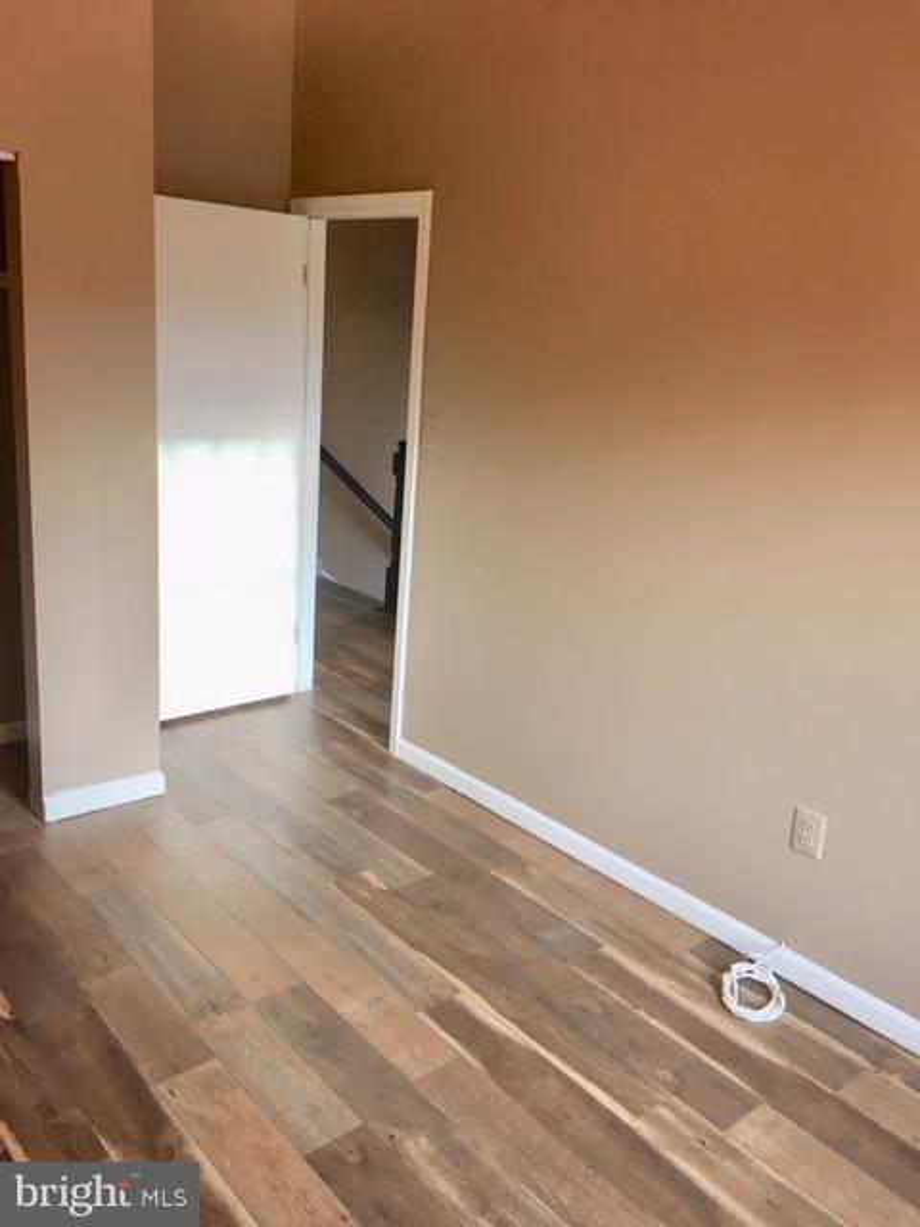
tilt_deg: -15.4
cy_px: 614
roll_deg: -3.0
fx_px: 1028
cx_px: 460
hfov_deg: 48.2
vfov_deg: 61.7
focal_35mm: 29
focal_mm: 4.15
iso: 50
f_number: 2.2
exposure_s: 1/30
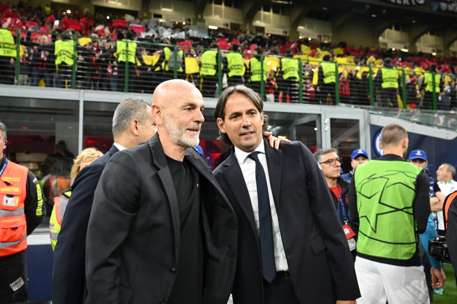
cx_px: 228
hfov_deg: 58.7
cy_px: 152
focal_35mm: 32
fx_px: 406
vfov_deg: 41.1
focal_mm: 32
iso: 2000
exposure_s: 1/320
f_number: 4.5
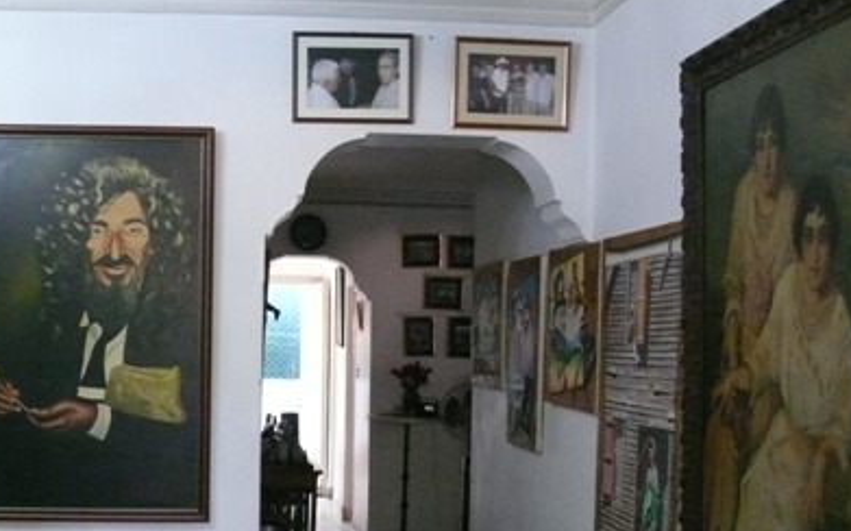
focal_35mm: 57
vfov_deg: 22.4
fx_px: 1321
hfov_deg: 35.5
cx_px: 311
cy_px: 433
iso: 800
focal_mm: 7.4
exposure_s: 1/30
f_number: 2.8
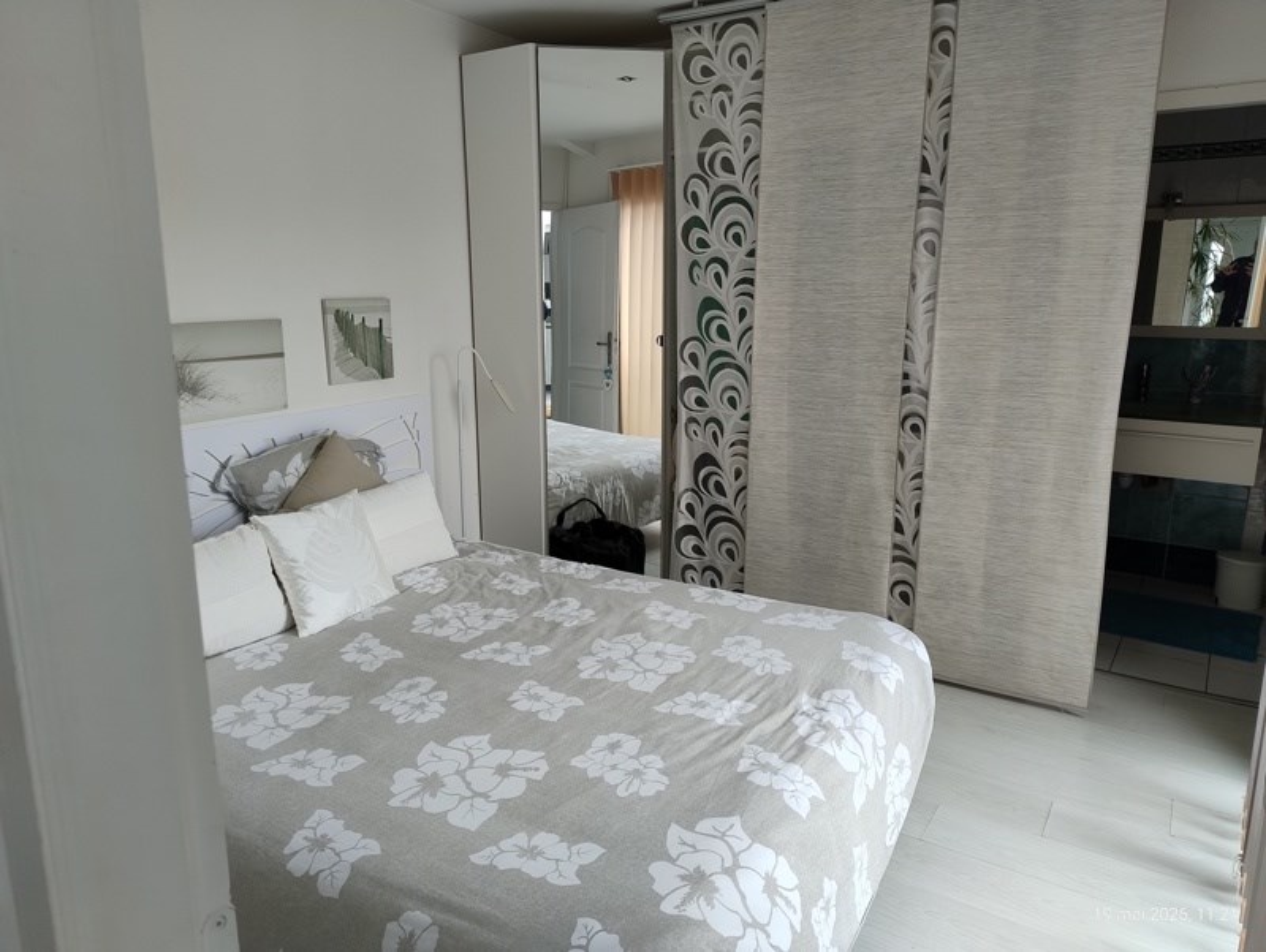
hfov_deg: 71.5
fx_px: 879
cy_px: 476
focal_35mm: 24
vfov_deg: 56.9
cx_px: 633
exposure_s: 1/100
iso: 169
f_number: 1.8
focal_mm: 5.56
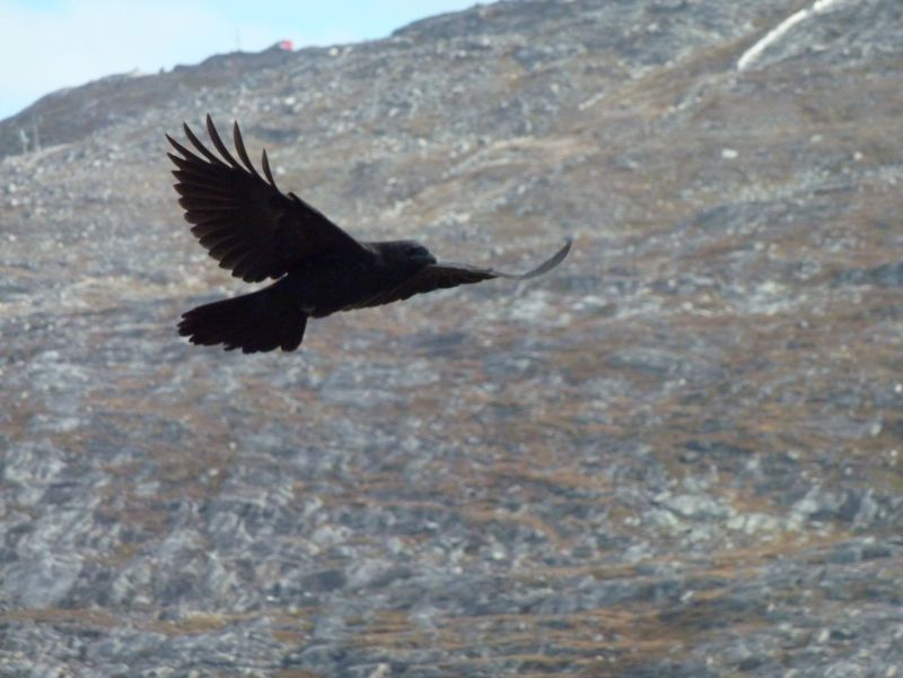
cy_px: 339
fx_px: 7826
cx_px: 452
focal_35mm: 300
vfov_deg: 5.0
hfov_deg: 6.6
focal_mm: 49.2
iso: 320
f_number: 4.9
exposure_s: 1/800
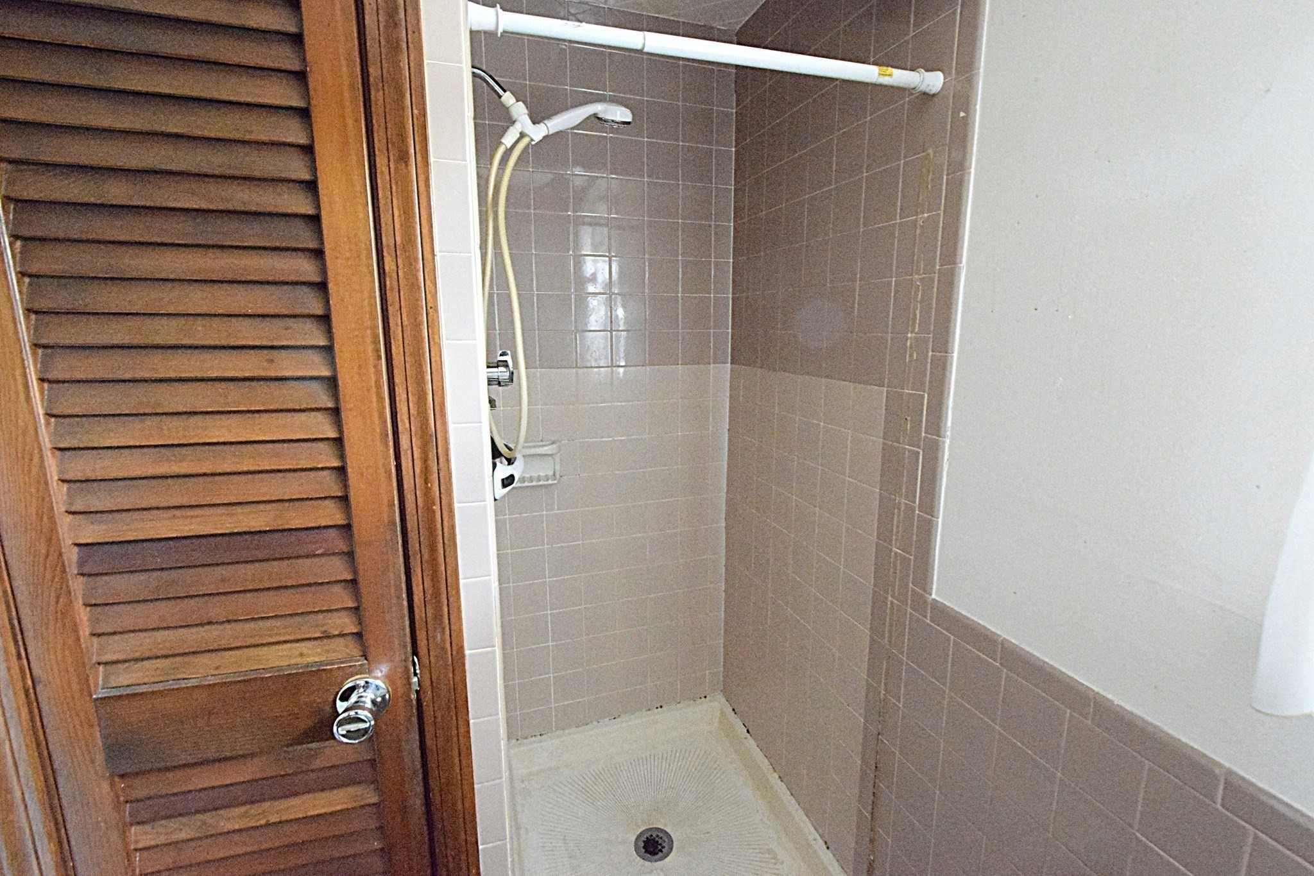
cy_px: 438
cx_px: 657
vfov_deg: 77.3
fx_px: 547
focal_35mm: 15
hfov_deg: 100.4
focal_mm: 10
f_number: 8
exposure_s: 1/60
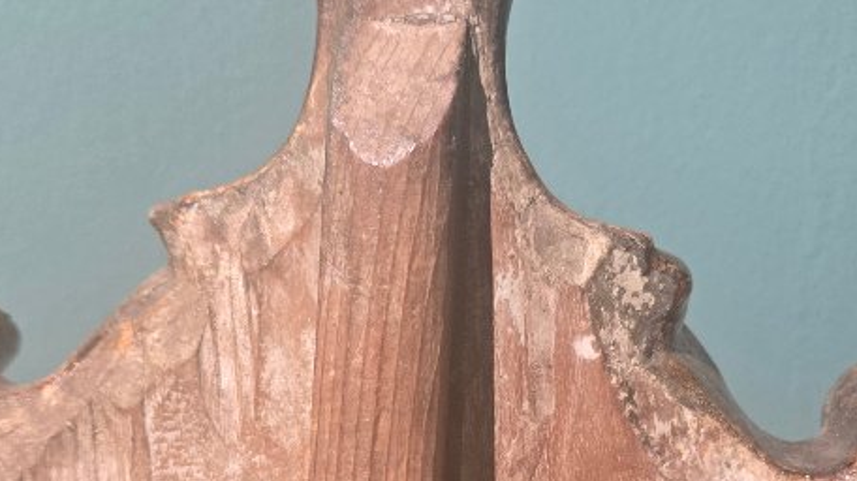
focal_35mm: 66
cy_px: 541
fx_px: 1499
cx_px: 442
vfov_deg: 17.6
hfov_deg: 31.9
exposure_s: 1/100
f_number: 1.8
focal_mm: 5.4
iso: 200
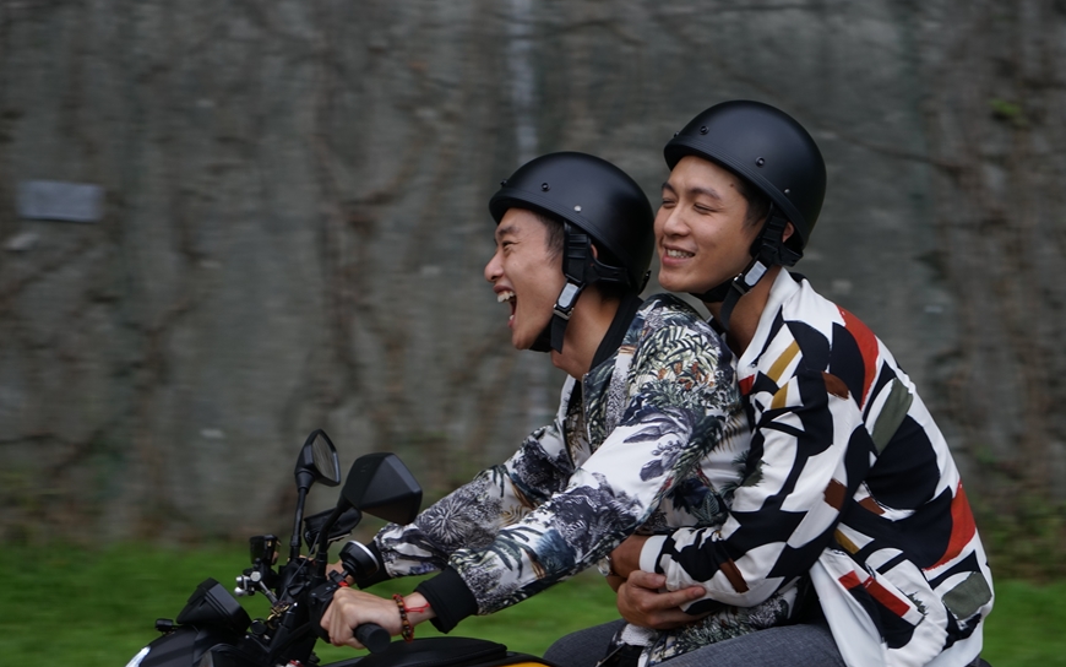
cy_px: 415
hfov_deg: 28.6
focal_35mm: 72
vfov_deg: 18.1
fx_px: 2092
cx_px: 583
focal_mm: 60
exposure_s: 1/125
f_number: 4
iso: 250
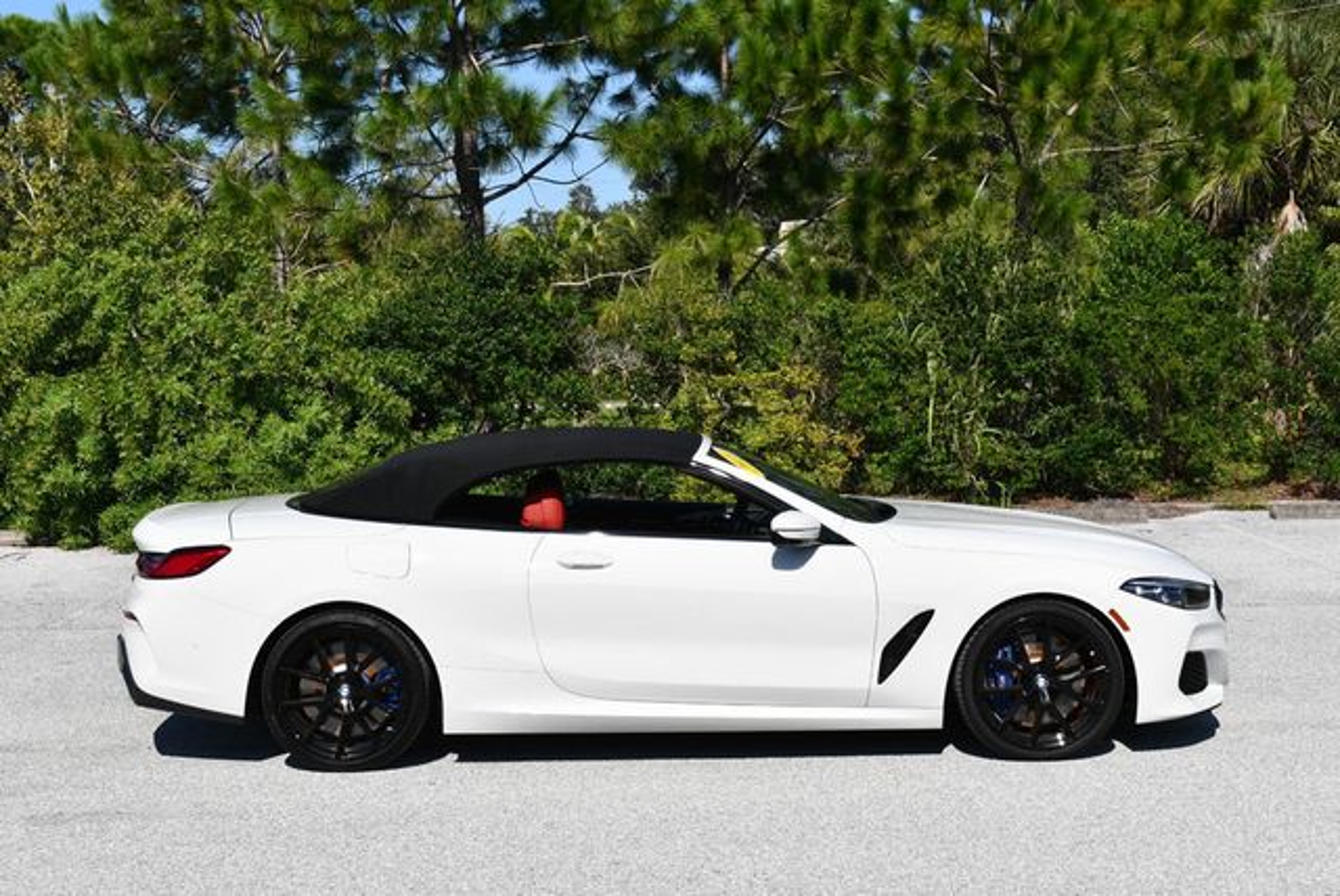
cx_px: 670
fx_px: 2086
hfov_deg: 35.6
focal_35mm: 56
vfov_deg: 24.2
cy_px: 448
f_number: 9
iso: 100
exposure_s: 1/320
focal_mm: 28
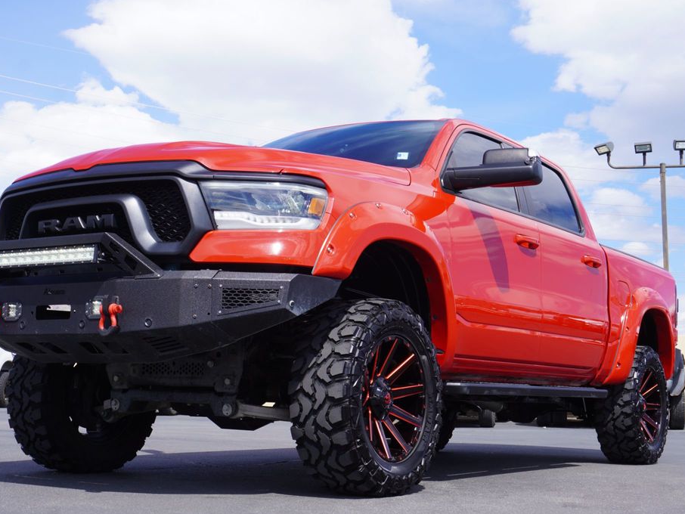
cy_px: 257
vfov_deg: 28.8
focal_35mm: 51
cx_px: 333
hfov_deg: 37.8
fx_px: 1000
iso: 100
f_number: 10
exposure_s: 1/125
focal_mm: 31
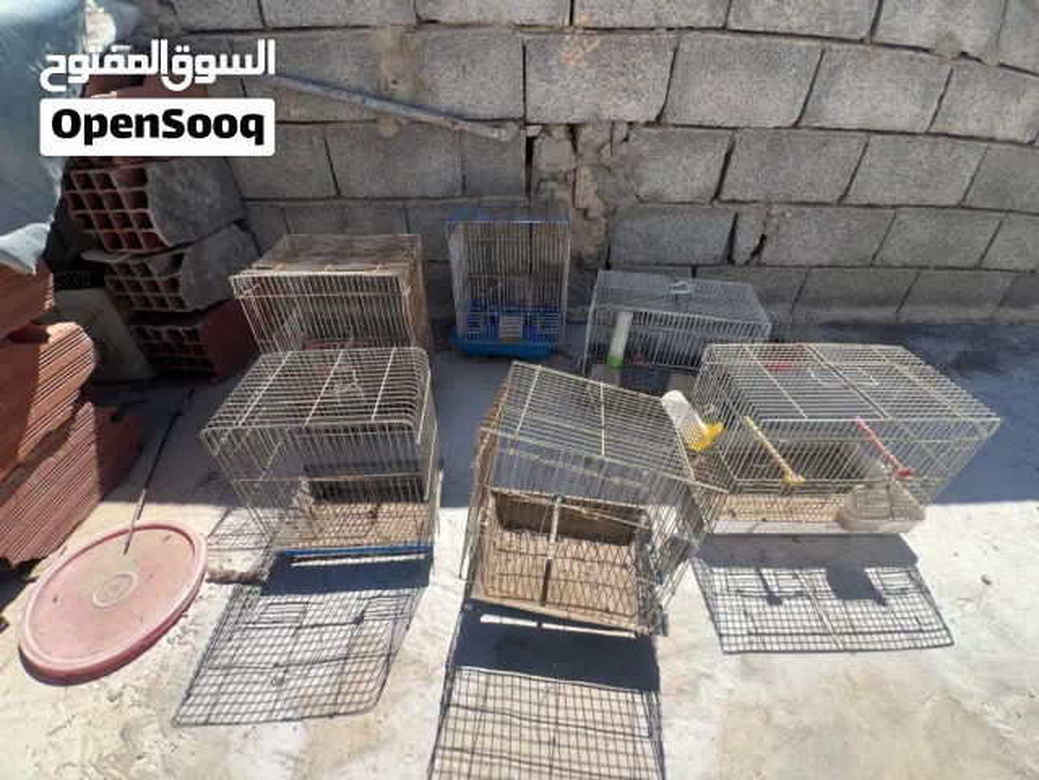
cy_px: 390
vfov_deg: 89.9
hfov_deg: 106.2
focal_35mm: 13
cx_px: 520
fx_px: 390
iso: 32
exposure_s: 1/1449
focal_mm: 1.57
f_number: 1.8
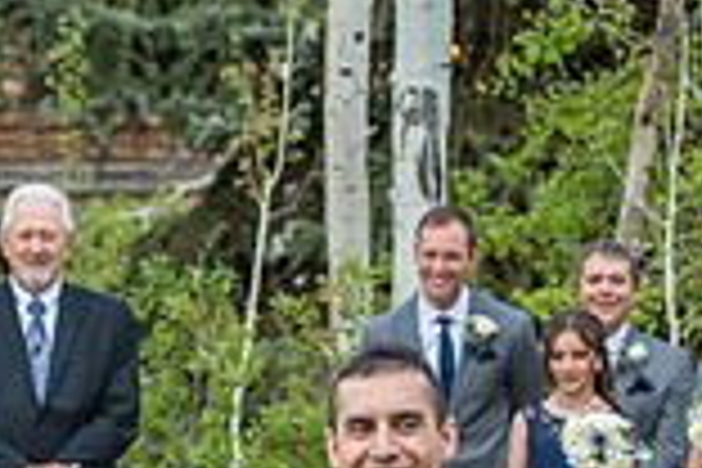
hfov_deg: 5.4
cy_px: 862
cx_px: 198
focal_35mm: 380
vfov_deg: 3.6
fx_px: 7409
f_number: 5
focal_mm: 102
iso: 400
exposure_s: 1/200
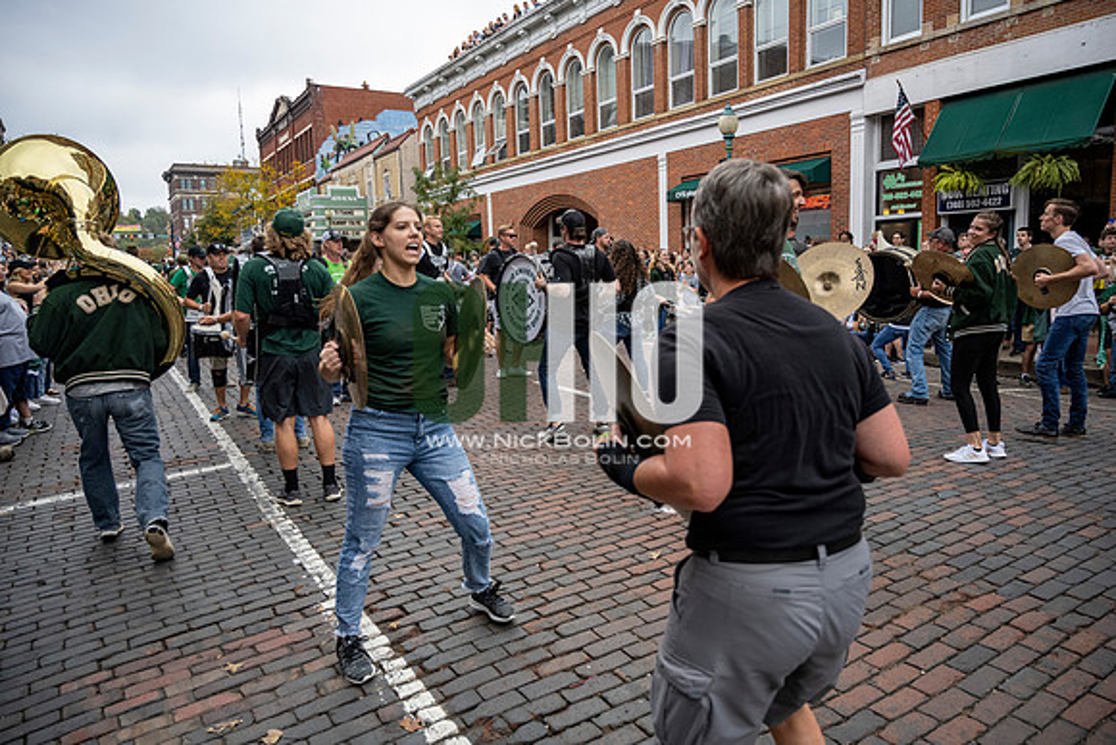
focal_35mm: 24
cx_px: 558
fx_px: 744
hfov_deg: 73.7
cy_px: 372
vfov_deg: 53.2
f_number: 4
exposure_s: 1/1600
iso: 1000
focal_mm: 24
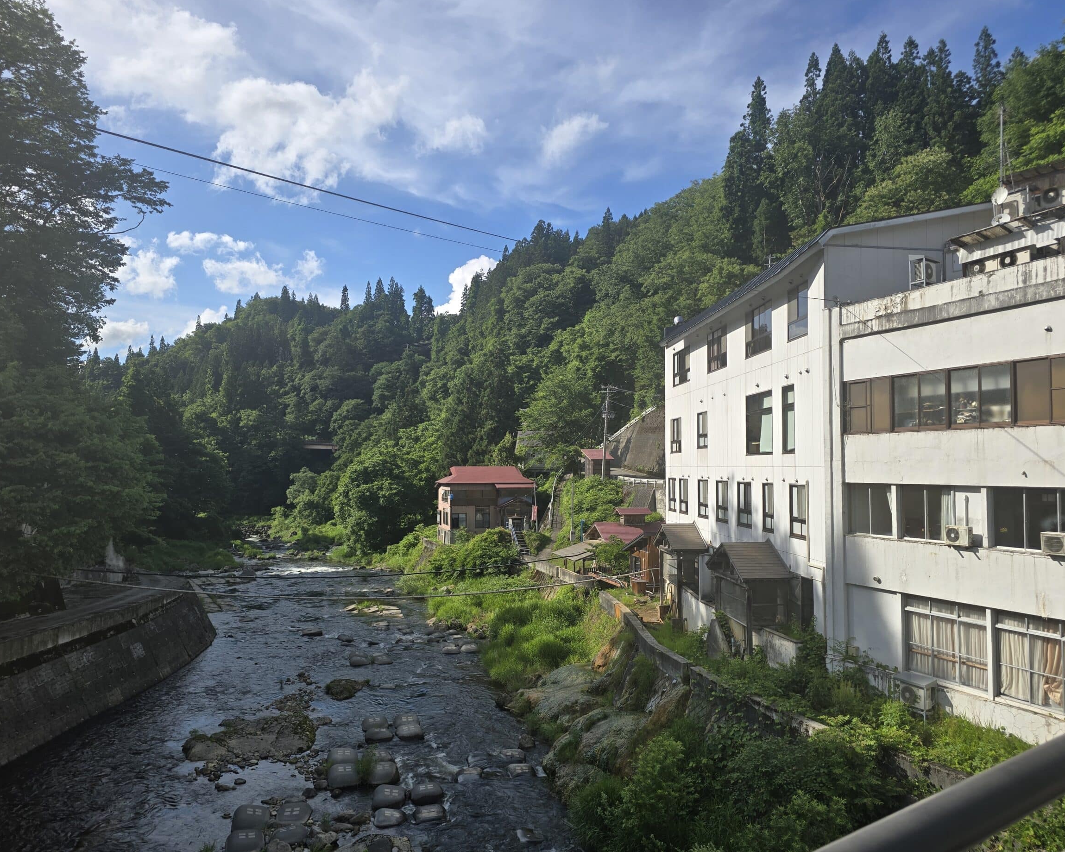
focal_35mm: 25
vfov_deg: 56.8
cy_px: 435
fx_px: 788
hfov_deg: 68.1
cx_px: 506
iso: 12
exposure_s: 1/686
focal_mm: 6.3
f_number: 1.7
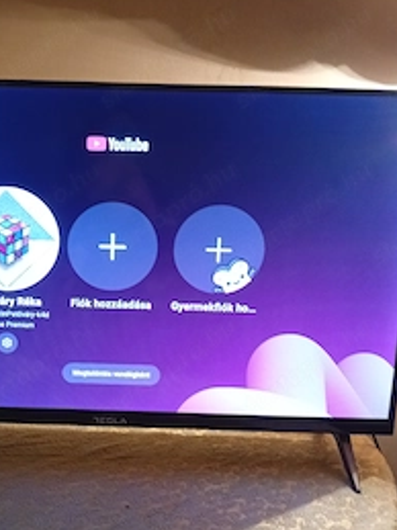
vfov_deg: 46.8
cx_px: 113
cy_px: 246
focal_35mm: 40
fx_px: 612
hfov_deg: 35.3
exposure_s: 1/25
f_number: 1.8
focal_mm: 4.15
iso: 602
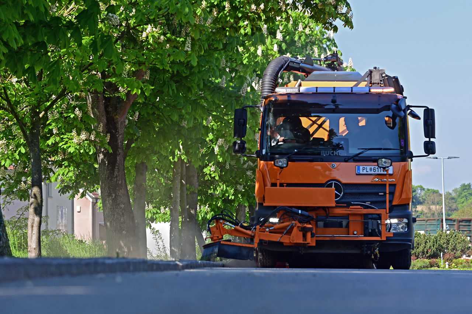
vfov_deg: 7.4
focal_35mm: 185
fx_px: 2425
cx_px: 236
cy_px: 157
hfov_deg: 11.1
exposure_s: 1/50
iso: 160
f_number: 10
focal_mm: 185
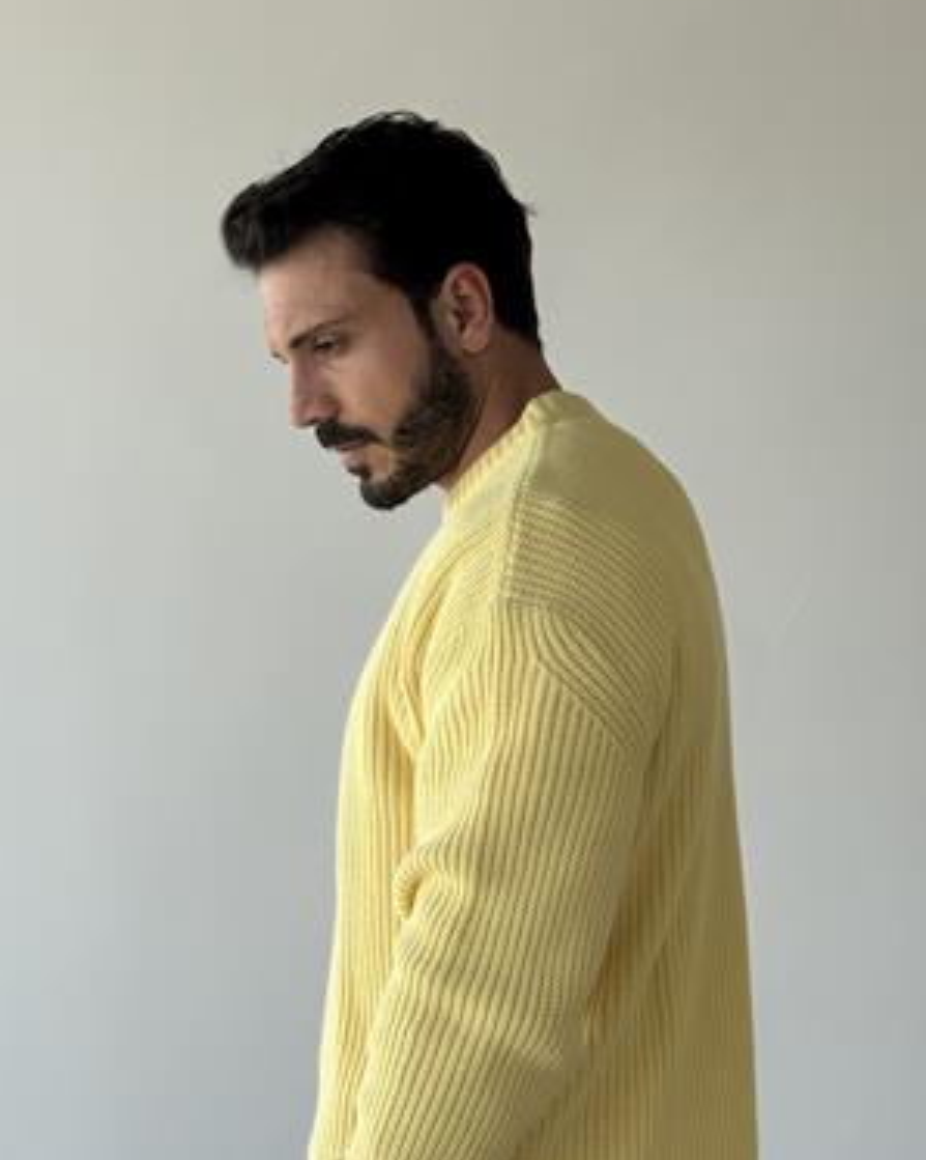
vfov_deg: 28.2
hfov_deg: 22.8
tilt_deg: +2.2
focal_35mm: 67
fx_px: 2297
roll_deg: +0.2
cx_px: 562
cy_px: 729
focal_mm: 6.76
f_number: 1.78
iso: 80
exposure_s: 1/478
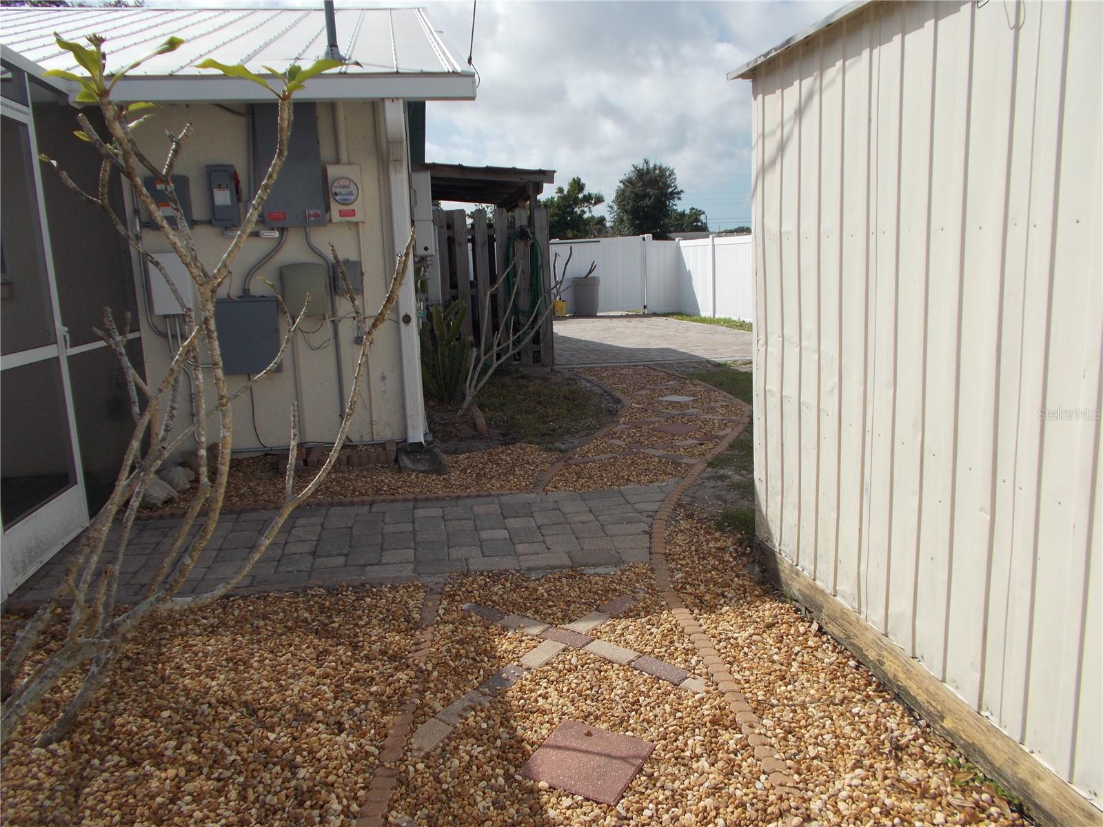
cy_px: 414
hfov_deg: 67.3
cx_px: 552
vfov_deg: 53.1
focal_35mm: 26
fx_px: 828
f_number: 8
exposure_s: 1/200
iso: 80
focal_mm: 4.6
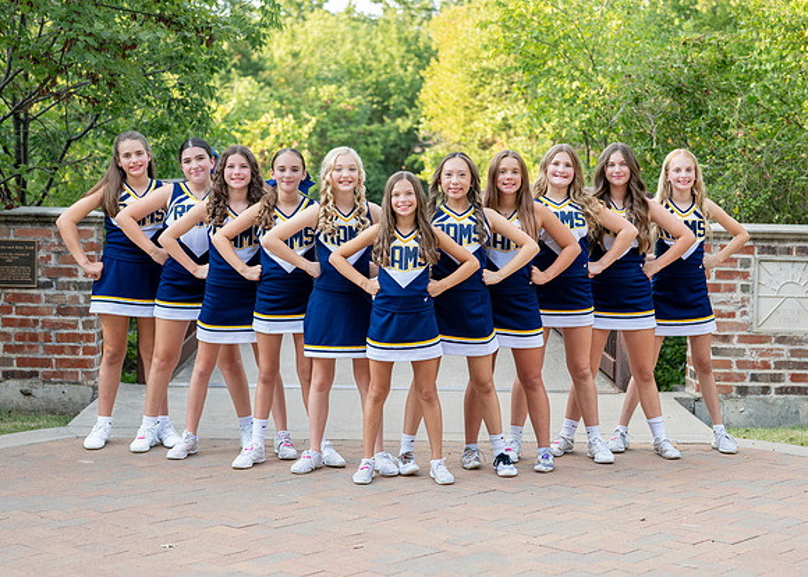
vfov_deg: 23.0
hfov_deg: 31.8
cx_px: 436
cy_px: 309
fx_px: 1419
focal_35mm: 62
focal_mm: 50
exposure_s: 1/640
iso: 320
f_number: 2.5
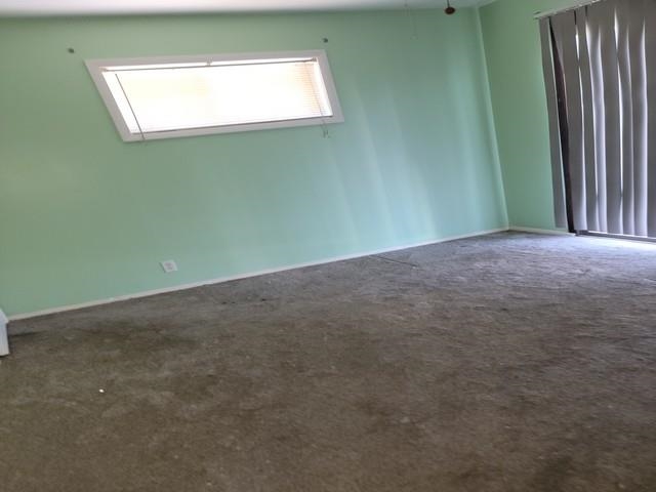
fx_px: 455
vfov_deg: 56.8
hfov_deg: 71.6
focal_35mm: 24
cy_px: 246
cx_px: 328
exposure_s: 1/24
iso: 125
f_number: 1.8
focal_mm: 6.7
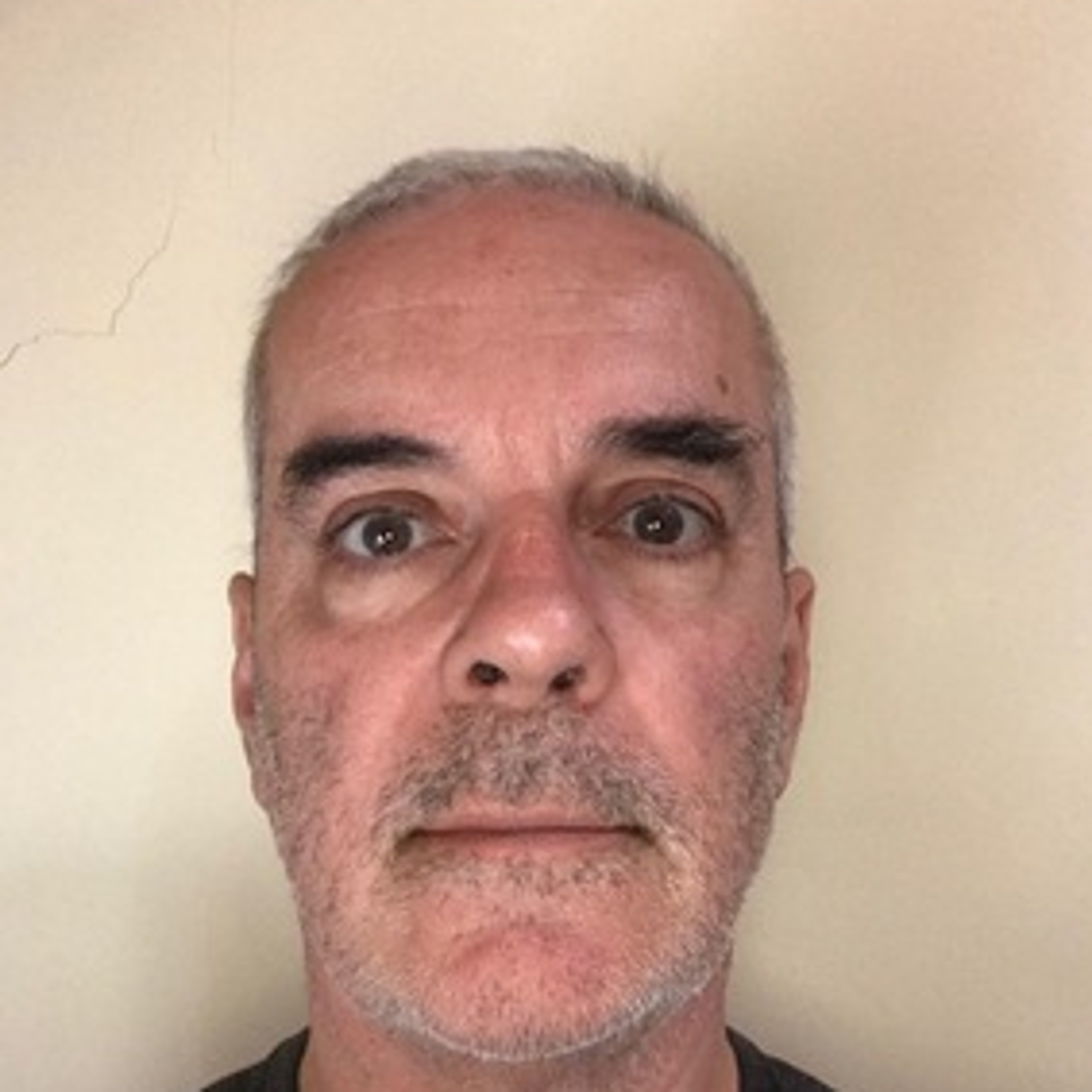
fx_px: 1428
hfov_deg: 41.9
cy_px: 652
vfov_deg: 41.7
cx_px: 550
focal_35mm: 40
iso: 160
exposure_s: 1/25
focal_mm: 2.87
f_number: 2.2
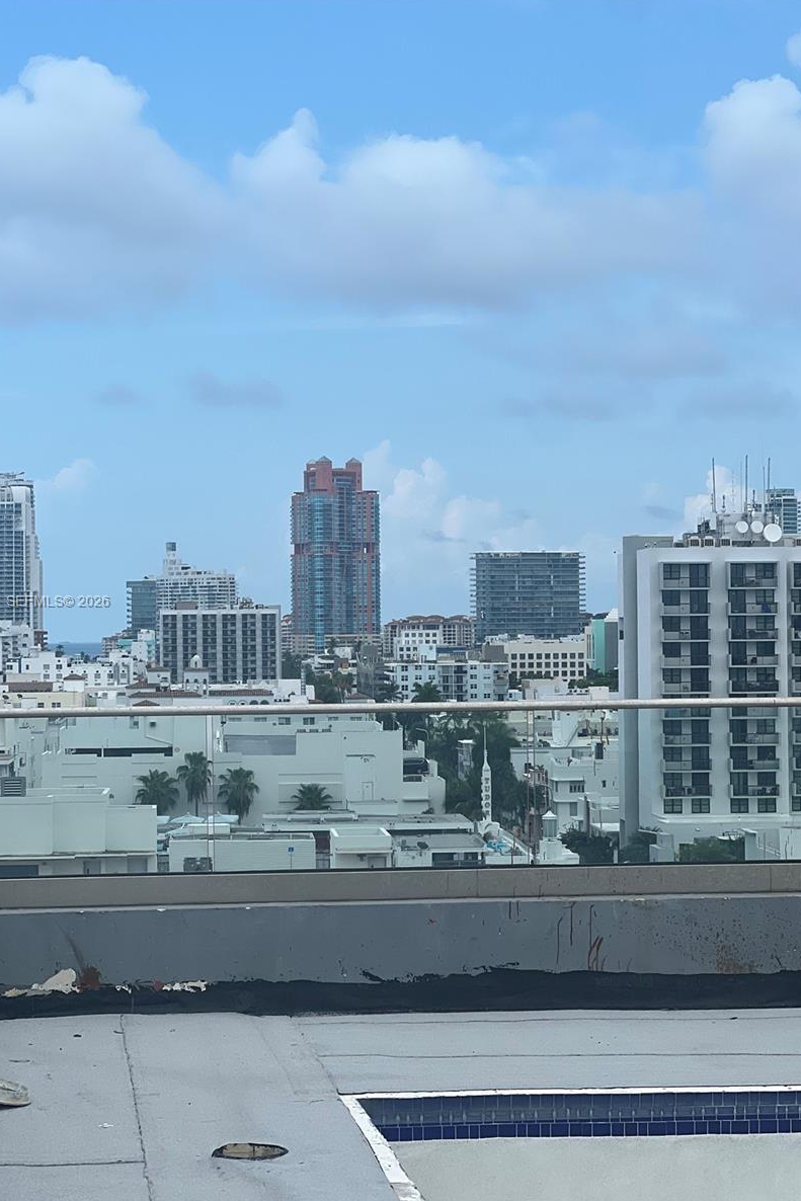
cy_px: 603
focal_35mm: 81
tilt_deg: +1.5
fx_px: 2702
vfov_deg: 25.1
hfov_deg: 16.9
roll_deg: +0.4
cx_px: 378
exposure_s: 1/943
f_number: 2.8
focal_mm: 9
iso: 32
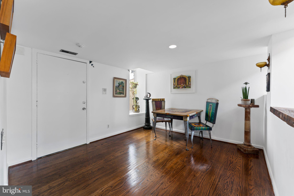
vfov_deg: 81.2
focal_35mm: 14
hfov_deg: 104.3
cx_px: 147
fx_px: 114
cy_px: 98
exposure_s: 1/3
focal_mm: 14
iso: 500
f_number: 8
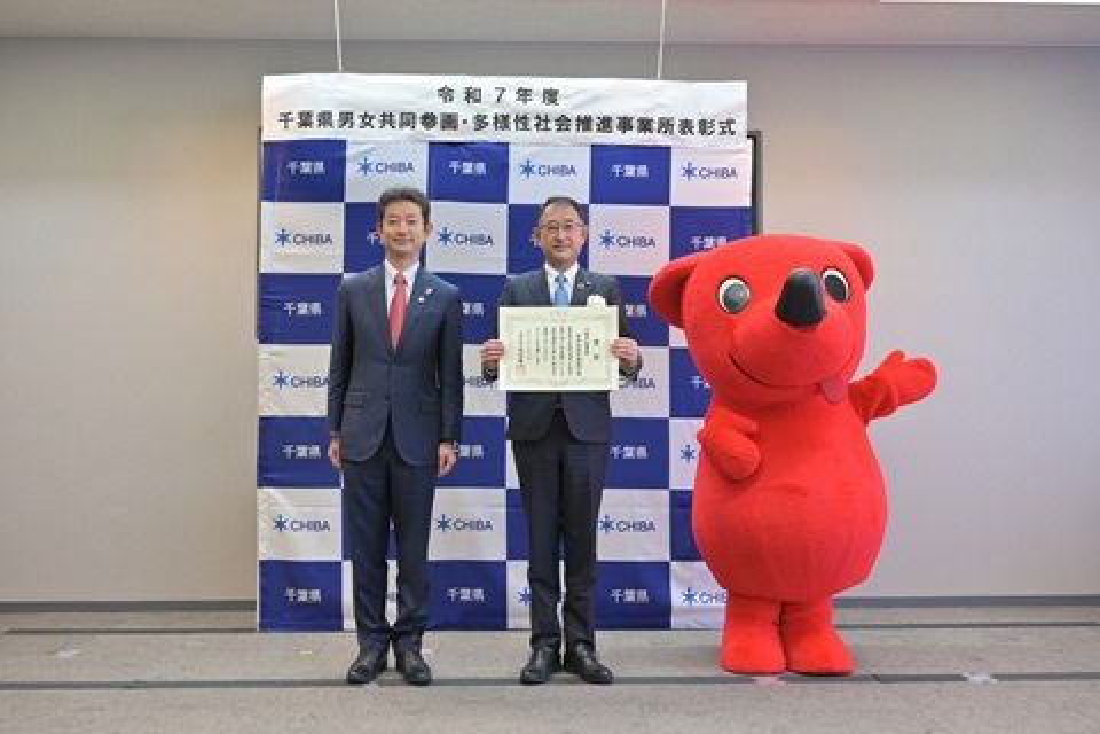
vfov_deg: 39.4
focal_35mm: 34
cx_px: 550
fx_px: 1024
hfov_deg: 56.5
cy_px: 367
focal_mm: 33.5
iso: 800
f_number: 4.5
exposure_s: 1/80
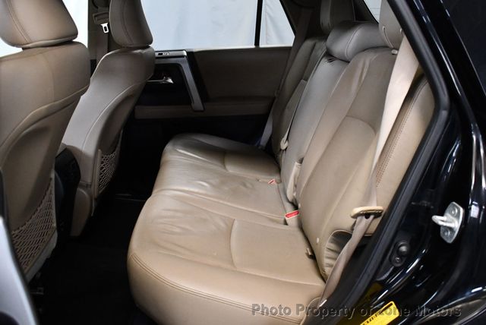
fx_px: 486
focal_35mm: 36
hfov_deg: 53.1
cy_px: 162
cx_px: 243
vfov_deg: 36.9
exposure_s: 1/125
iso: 2800
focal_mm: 18
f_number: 3.5
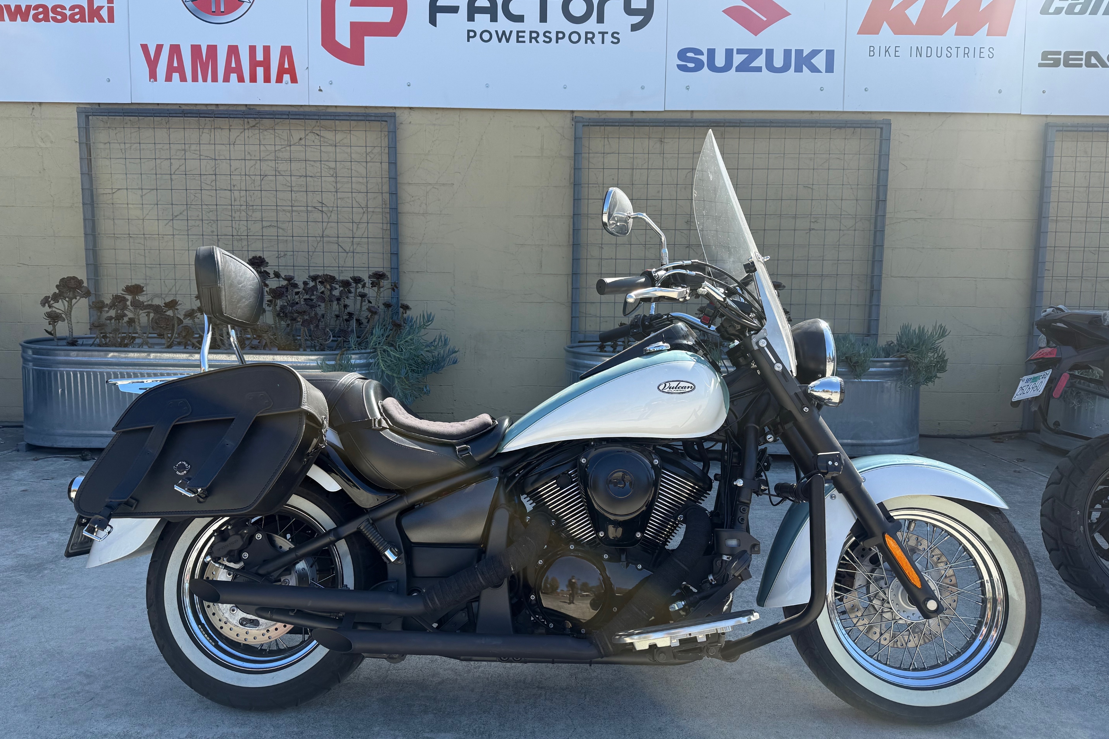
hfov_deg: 71.5
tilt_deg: -5.1
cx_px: 554
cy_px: 350
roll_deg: +0.3
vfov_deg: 51.3
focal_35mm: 25
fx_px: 770
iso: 80
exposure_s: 1/1361
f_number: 1.78
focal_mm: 6.76
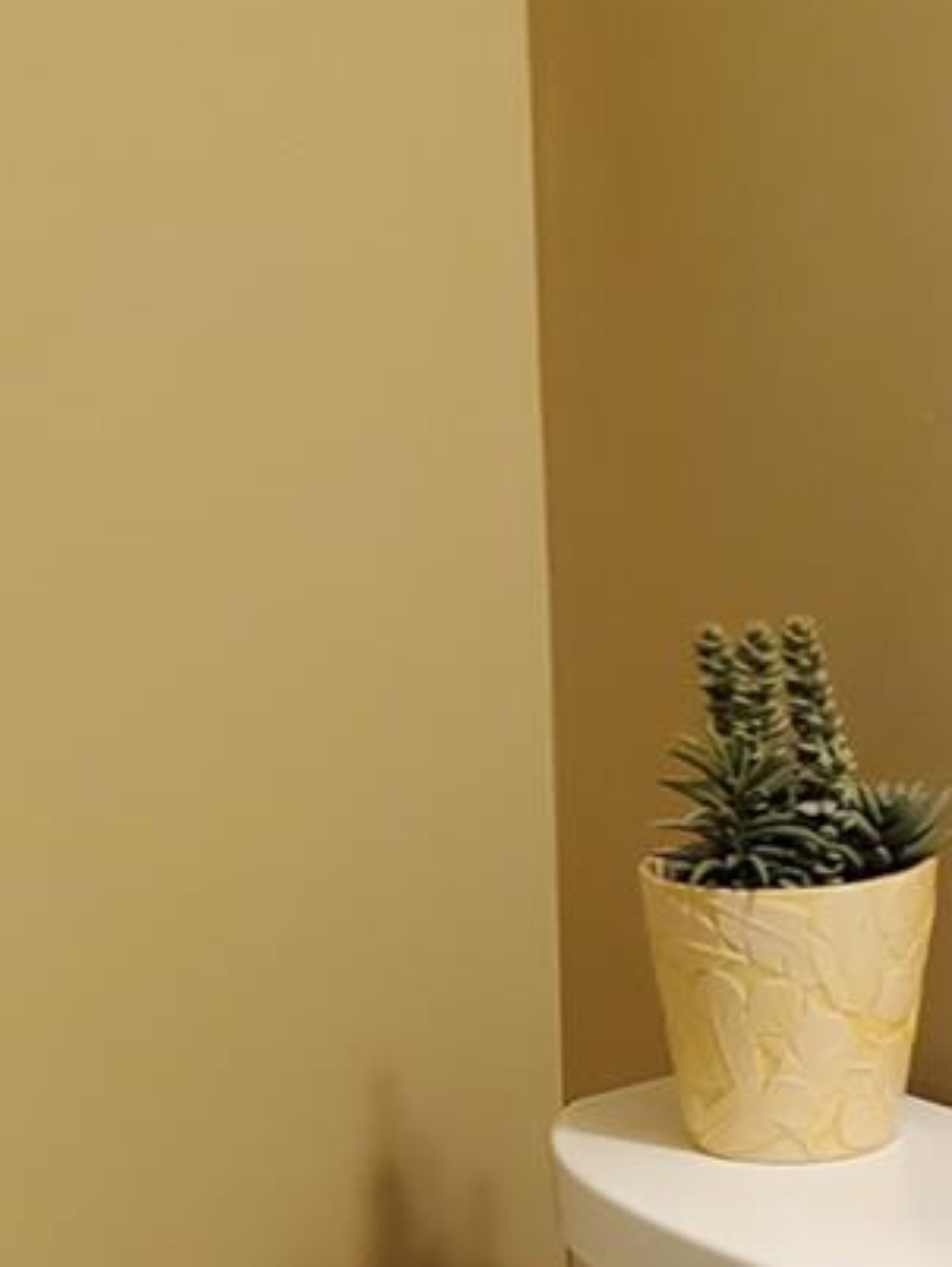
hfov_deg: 15.2
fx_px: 3553
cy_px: 1390
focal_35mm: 97
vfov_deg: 19.4
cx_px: 260
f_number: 2.4
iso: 200
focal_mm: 4.3
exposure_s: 1/40
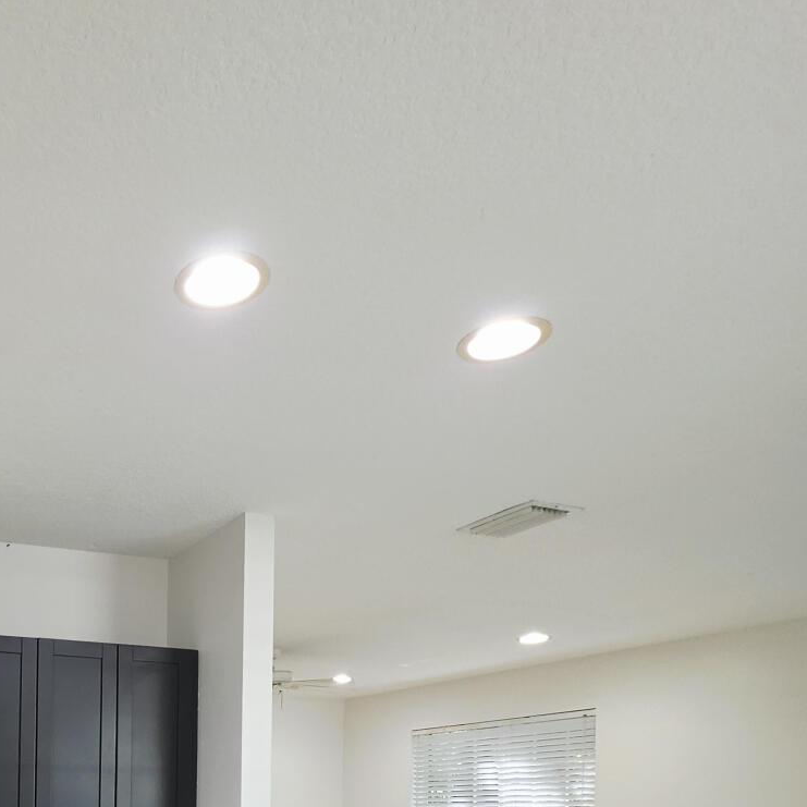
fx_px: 818
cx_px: 4
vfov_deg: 44.6
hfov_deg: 44.8
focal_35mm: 31
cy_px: 808
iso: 200
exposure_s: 1/120
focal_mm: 2.2
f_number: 1.9
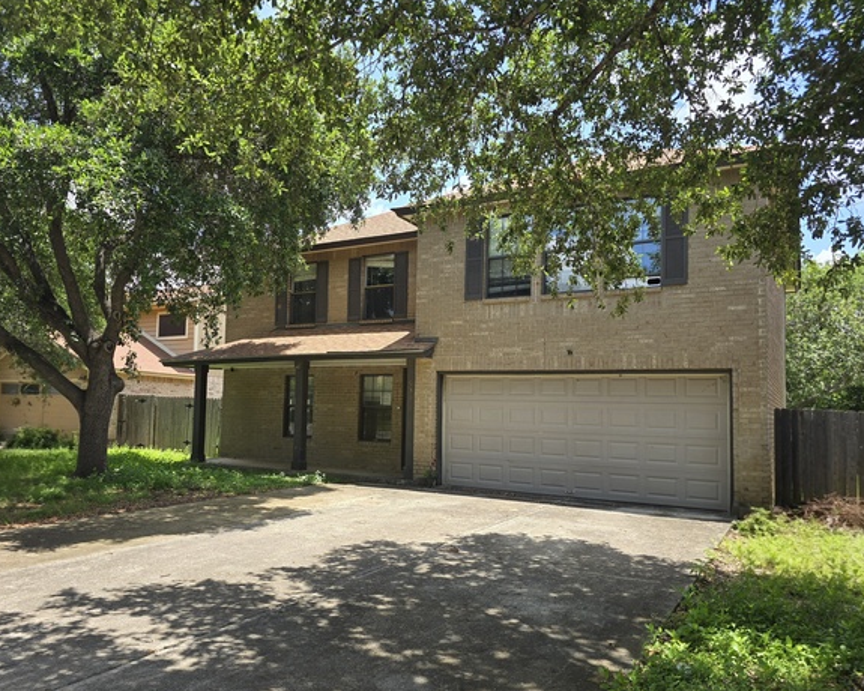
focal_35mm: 25
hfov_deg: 68.1
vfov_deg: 56.8
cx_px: 413
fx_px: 639
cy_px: 356
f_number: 1.7
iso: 12
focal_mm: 6.3
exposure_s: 1/227
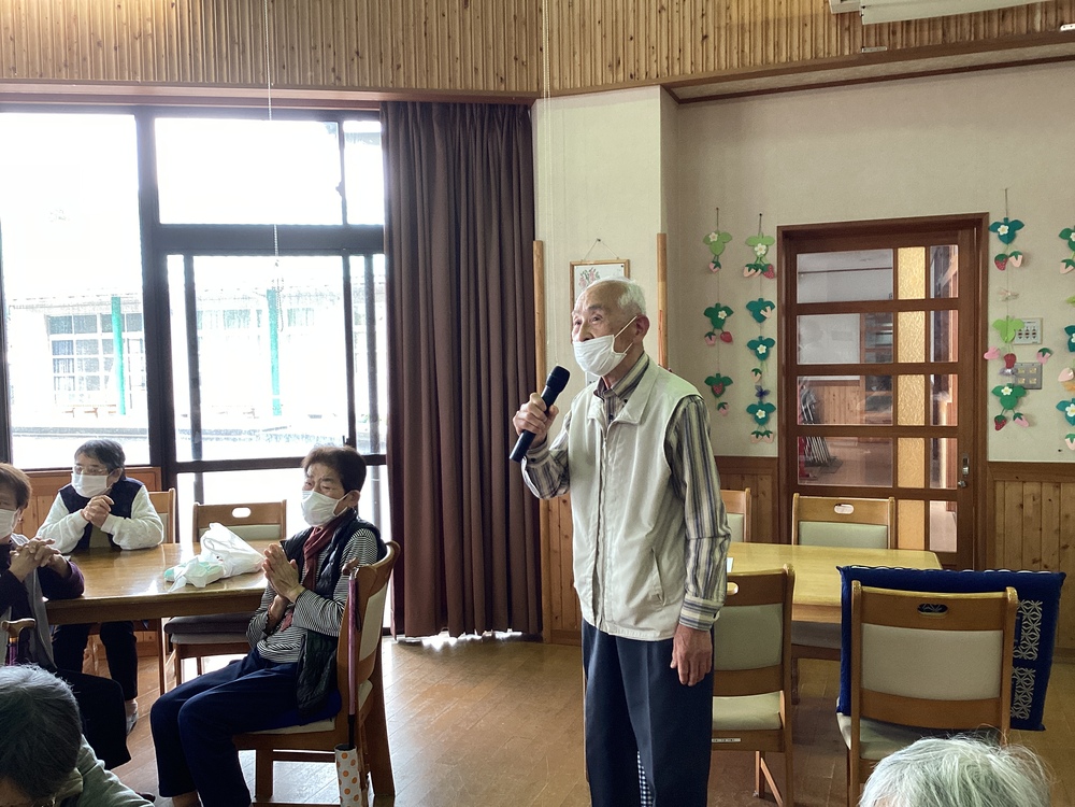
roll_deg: +0.5
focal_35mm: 31
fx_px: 963
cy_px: 404
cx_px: 538
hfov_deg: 58.4
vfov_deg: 45.4
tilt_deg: -3.4
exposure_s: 1/50
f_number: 2.4
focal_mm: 3.3
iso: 64
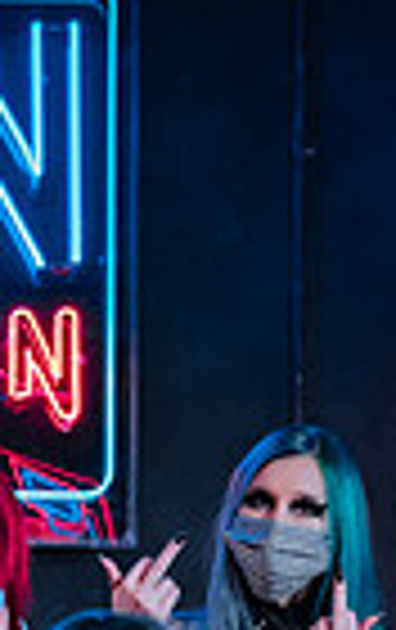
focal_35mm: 135
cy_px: 767
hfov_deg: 9.6
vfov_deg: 14.9
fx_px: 2322
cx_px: -63
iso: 400
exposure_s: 1/60
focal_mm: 32
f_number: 4
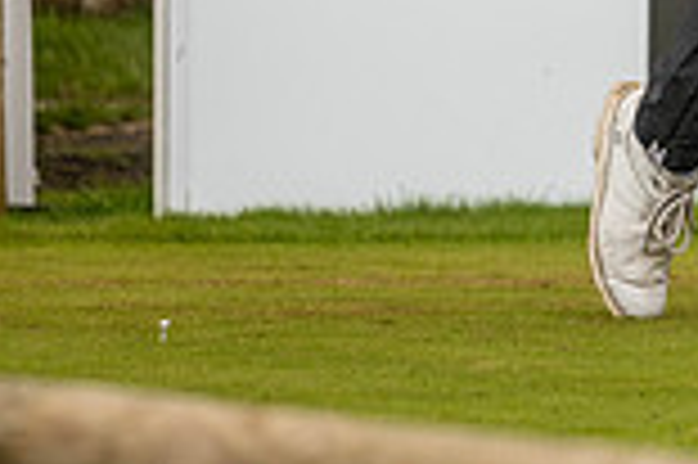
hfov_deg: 1.8
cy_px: -399
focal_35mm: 1123
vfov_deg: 1.2
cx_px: 937
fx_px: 21750
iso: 200
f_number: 4
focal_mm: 300
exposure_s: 1/640
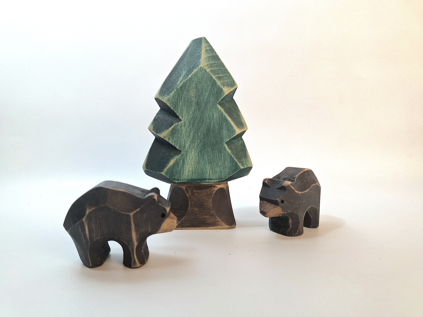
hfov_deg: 73.9
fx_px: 281
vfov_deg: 58.9
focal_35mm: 23
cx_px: 212
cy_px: 158
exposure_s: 1/40
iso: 64
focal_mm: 5.54
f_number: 1.8
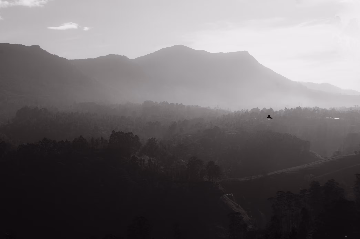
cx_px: 180
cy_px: 120
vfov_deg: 23.7
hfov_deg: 35.1
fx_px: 569
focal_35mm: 57
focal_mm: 38
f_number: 11
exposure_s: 1/1250
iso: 200
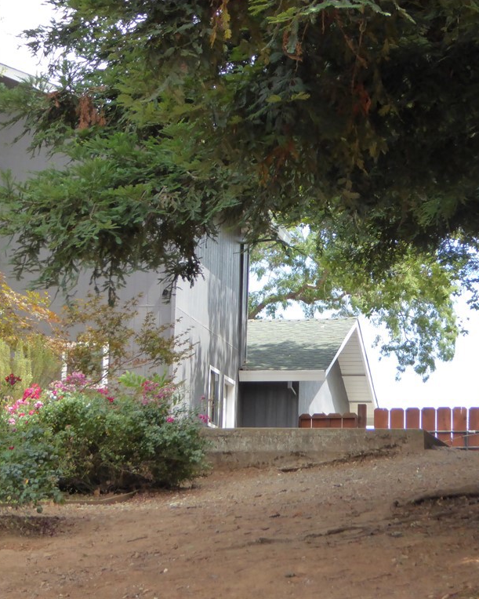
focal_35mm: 119
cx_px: 302
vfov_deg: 16.2
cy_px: 299
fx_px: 2109
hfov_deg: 12.9
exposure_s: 1/250
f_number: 4.8
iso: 400
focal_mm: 15
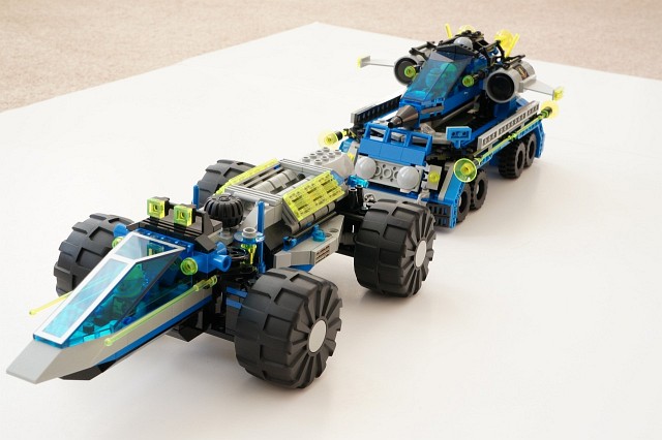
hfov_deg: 37.9
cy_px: 220
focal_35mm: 52
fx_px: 965
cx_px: 331
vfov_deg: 25.7
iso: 400
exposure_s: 1/2.5
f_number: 14
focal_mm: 35
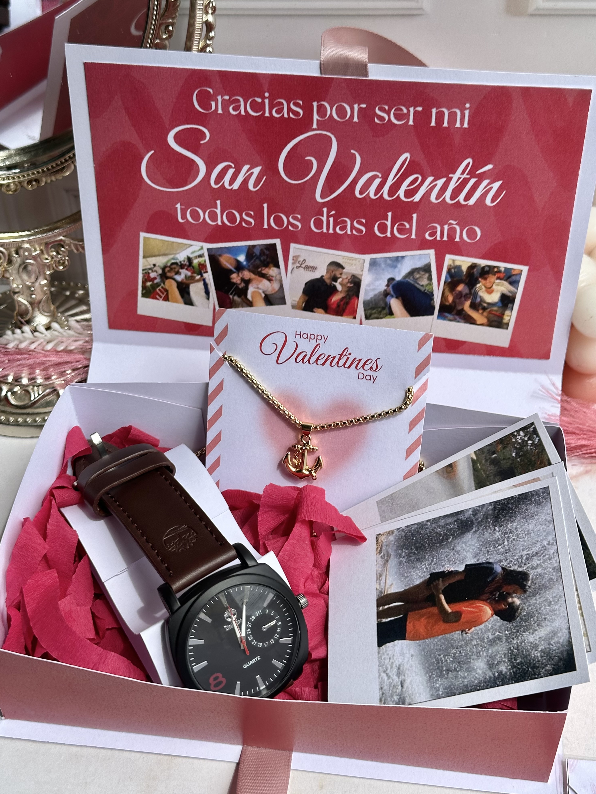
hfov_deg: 29.7
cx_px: 300
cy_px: 403
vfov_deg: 38.9
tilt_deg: -49.2
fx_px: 1125
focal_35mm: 49
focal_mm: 6.86
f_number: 1.78
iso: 64
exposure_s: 1/1212
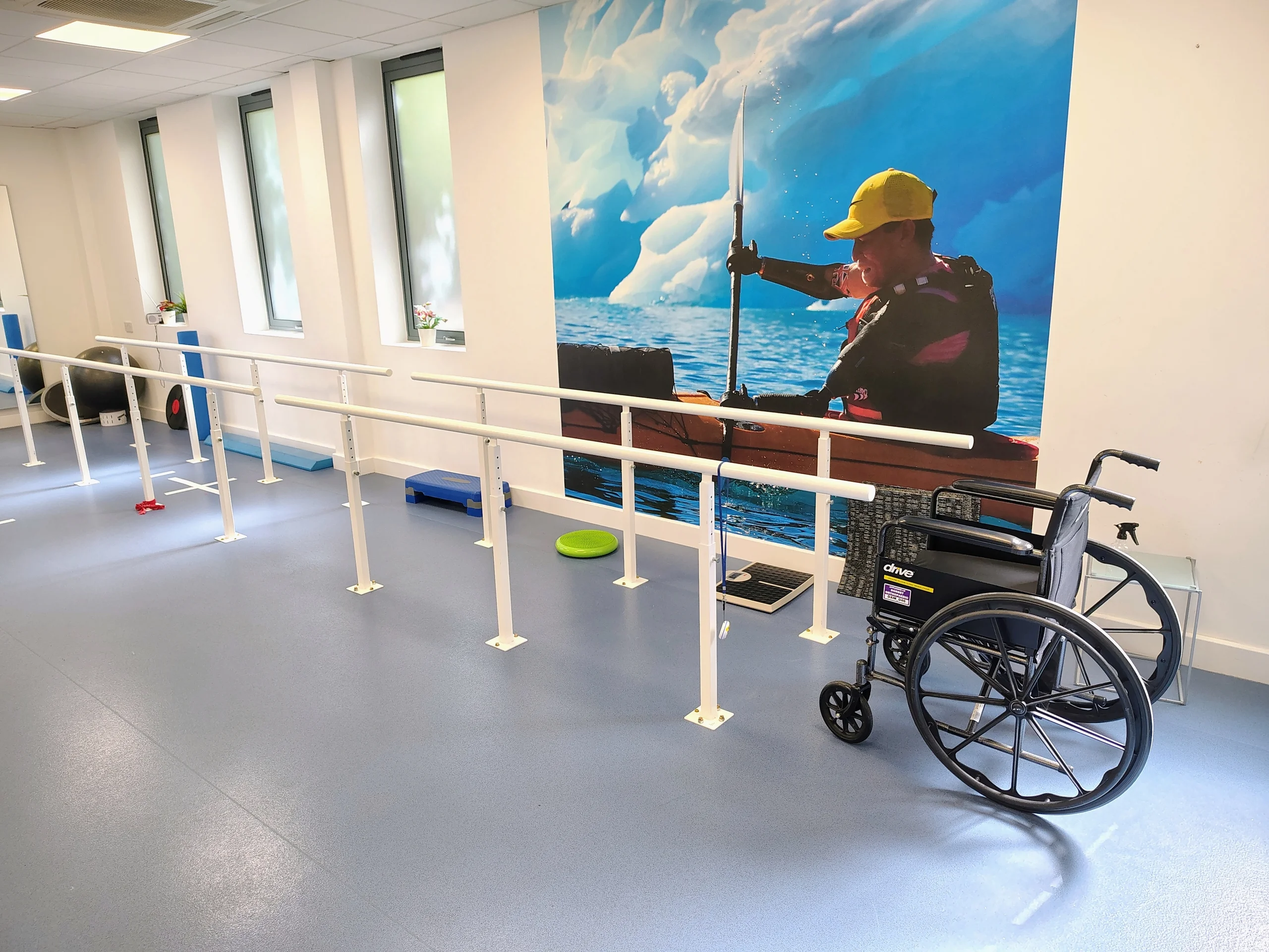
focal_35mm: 24
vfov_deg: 56.8
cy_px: 476
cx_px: 634
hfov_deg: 71.6
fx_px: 880
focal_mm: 5.56
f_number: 1.8
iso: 751
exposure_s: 1/100
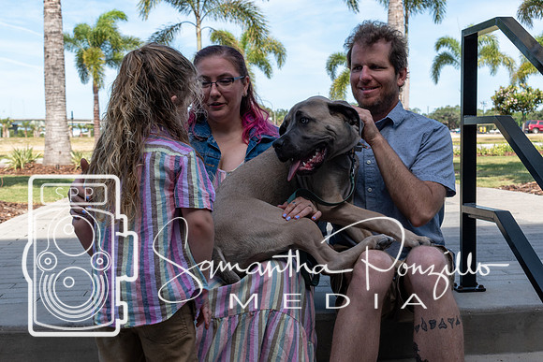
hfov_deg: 42.3
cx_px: 272
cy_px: 181
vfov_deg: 29.0
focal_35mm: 46
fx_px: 702
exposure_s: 1/320
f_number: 9
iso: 200
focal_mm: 31
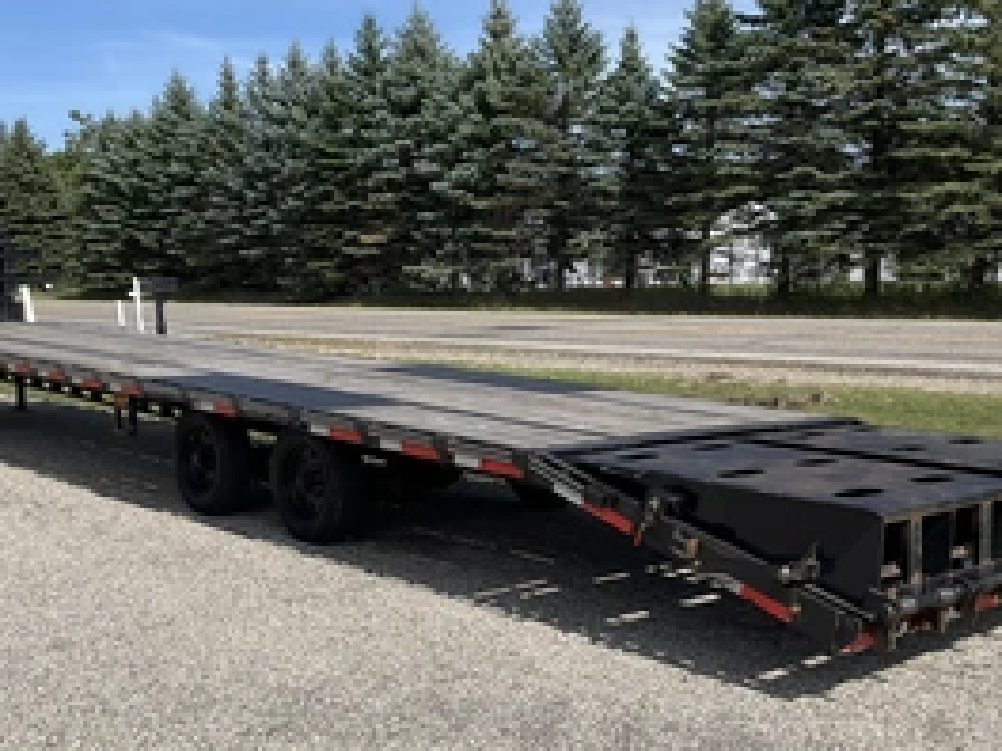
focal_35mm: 44
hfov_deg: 42.9
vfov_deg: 32.7
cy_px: 463
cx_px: 452
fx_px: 1274
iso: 25
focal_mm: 3
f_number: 1.8
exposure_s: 1/2320
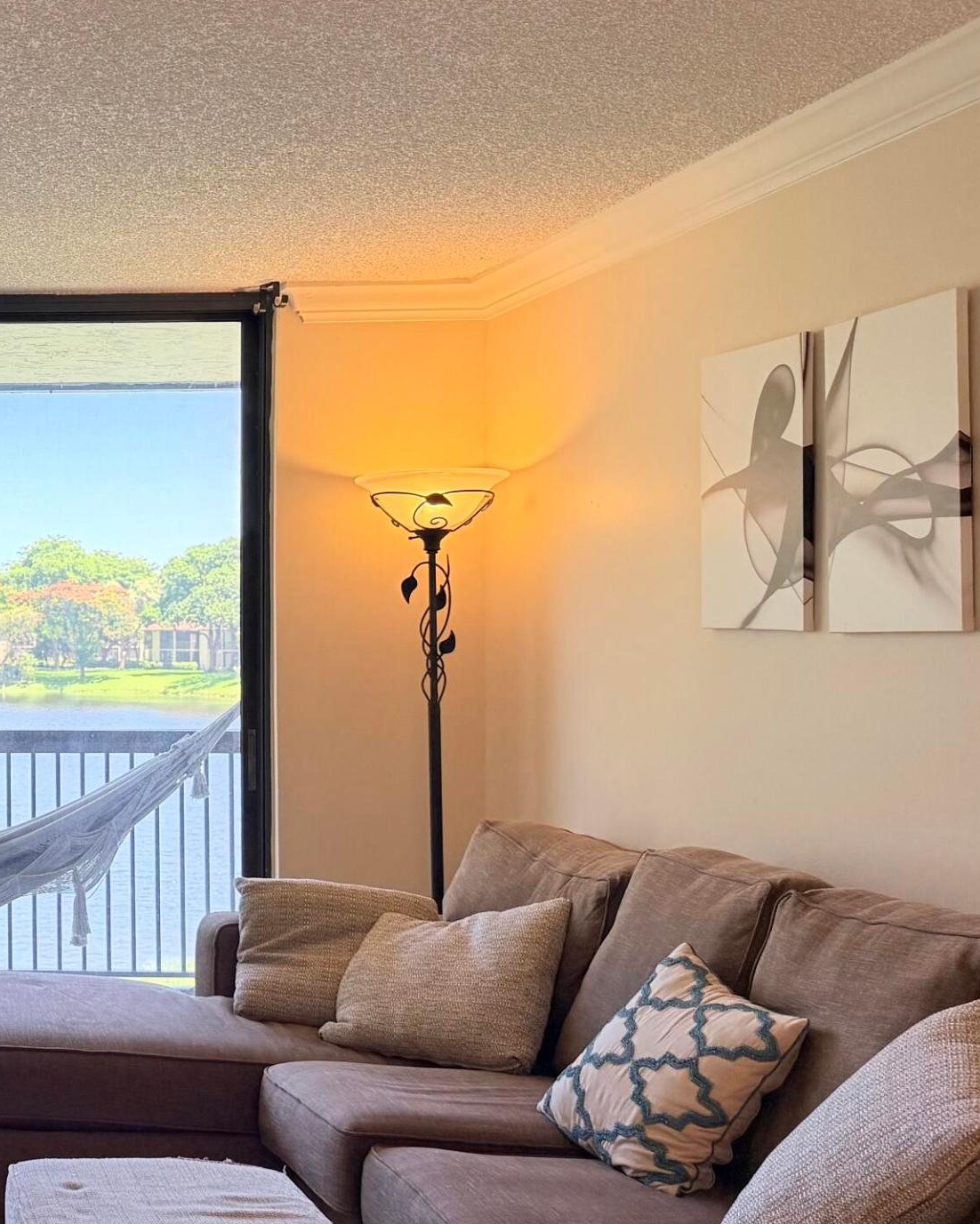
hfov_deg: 27.1
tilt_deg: -0.4
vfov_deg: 38.0
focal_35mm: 49
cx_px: -205
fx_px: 1776
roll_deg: -0.2
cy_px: 641
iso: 100
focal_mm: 6.76
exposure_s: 1/172
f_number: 1.78
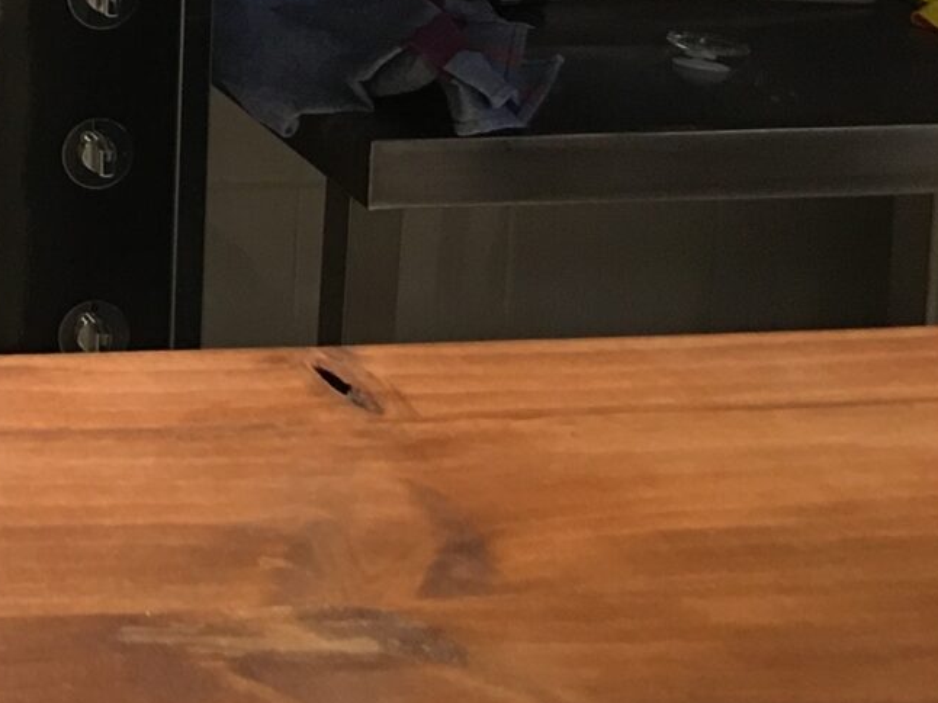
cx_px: -809
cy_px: -591
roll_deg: -0.7
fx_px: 3115
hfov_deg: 14.7
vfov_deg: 11.8
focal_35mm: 115
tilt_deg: -7.1
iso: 64
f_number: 2.2
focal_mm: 4.15
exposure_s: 1/17
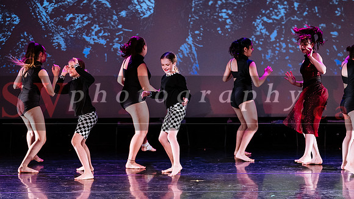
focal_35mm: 161
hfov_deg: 13.4
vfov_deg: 7.5
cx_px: 157
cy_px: 87
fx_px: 1511
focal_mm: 136
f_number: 2.8
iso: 1250
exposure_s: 1/500
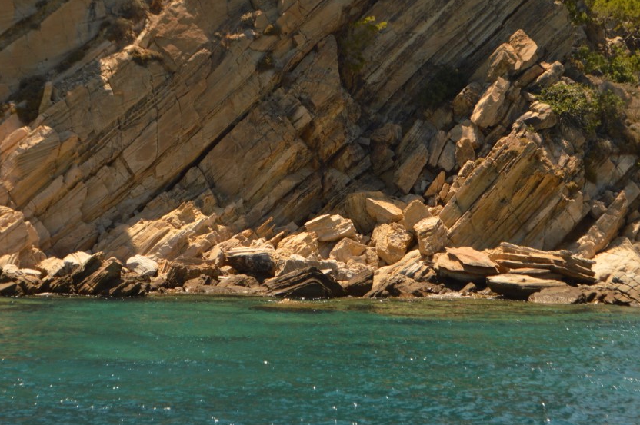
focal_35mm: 94
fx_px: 1664
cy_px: 200
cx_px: 338
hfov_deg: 21.8
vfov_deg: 14.6
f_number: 8
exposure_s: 1/320
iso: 100
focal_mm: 45
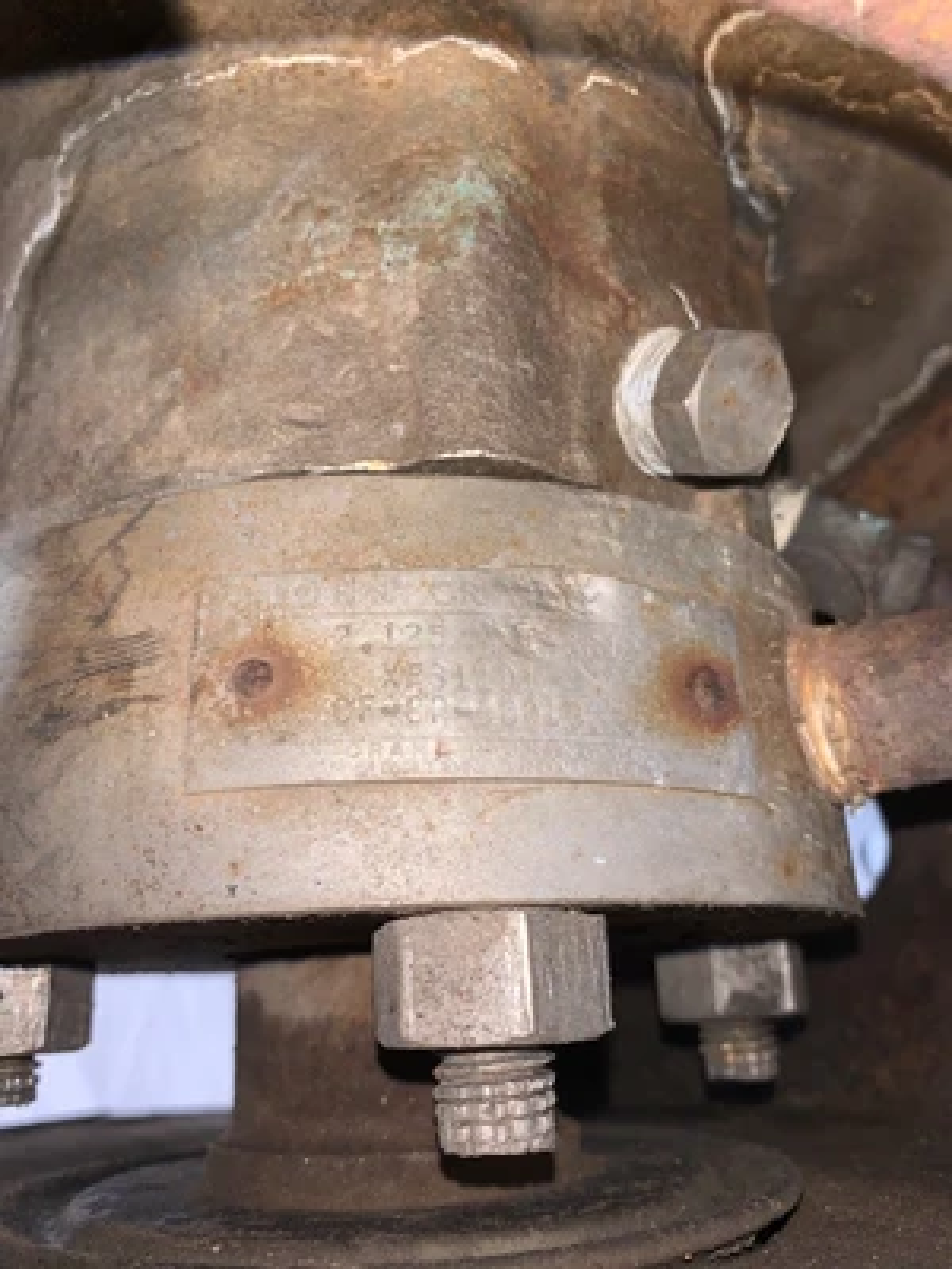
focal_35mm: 26
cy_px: 634
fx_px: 953
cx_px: 476
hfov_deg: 53.1
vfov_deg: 67.3
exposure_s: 1/46
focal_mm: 4.25
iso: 25
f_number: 1.8
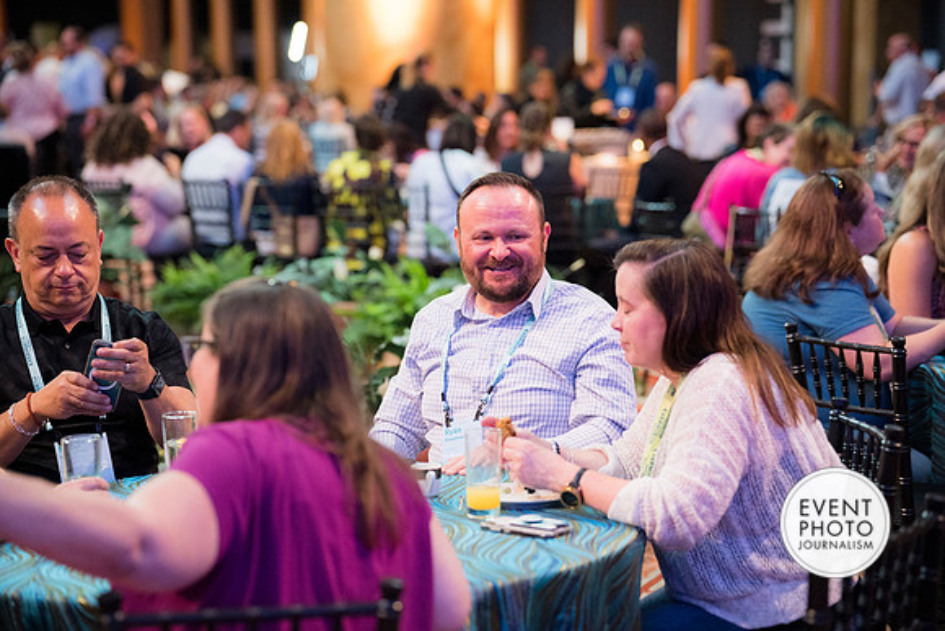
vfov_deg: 15.8
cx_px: 472
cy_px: 316
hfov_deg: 23.5
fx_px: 2268
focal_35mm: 86
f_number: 2.8
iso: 3600
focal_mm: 86
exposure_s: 1/125
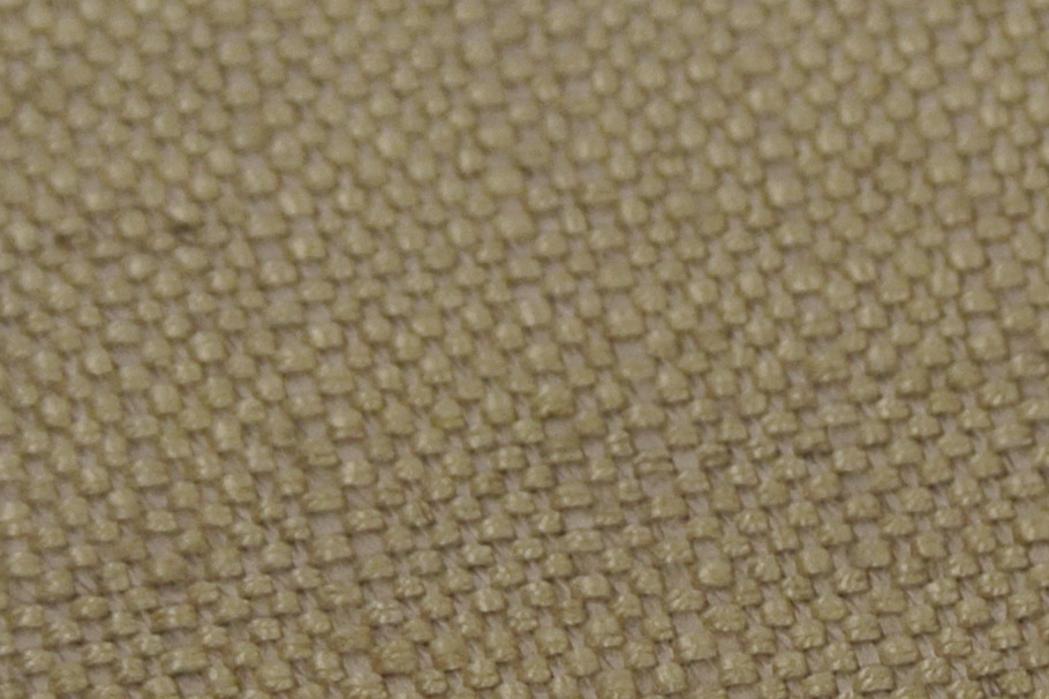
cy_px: 1262
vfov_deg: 7.4
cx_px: 1236
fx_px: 5214
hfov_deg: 11.3
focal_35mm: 179
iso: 220
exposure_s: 1/125
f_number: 4.2
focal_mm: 15.7
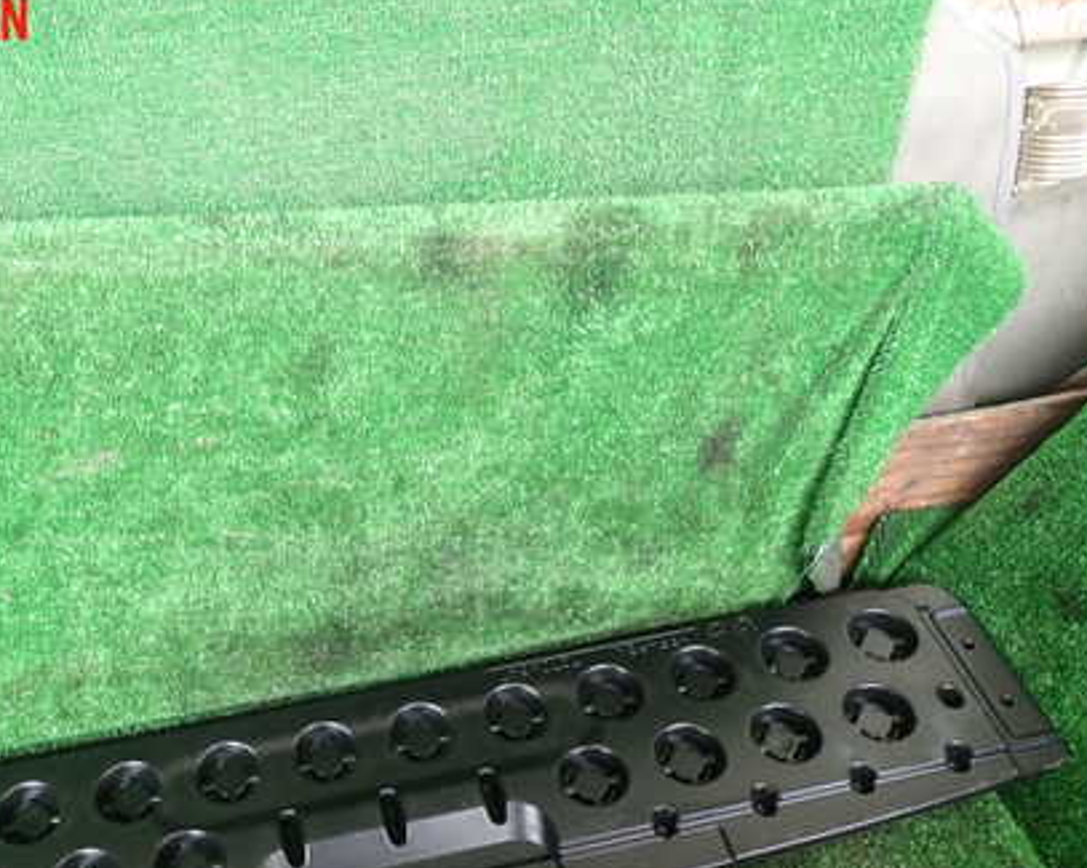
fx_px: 1157
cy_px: 590
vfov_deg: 40.5
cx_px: 345
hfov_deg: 49.3
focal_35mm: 36
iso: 200
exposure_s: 1/60
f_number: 2
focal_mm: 4.5
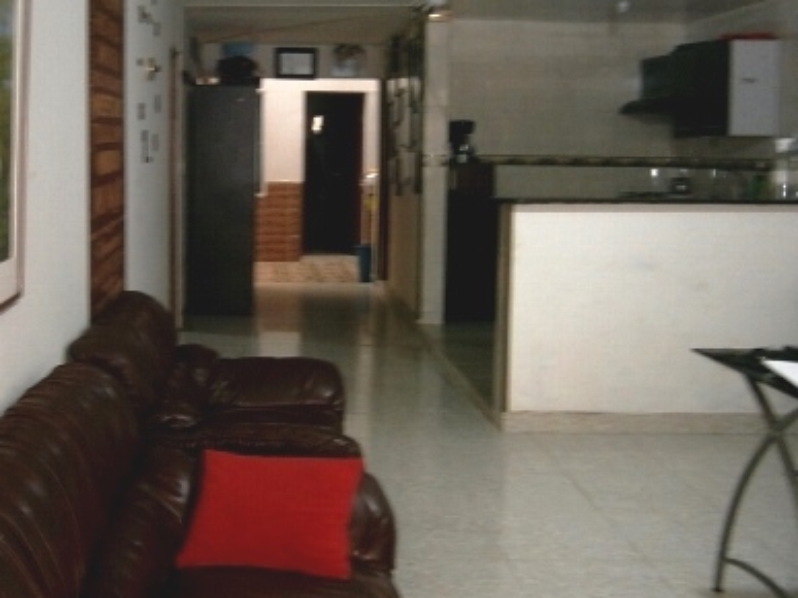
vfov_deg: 33.4
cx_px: 247
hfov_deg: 43.1
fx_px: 991
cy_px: 212
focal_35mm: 43
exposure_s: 1/30
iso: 125
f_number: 2.8
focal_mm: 4.7
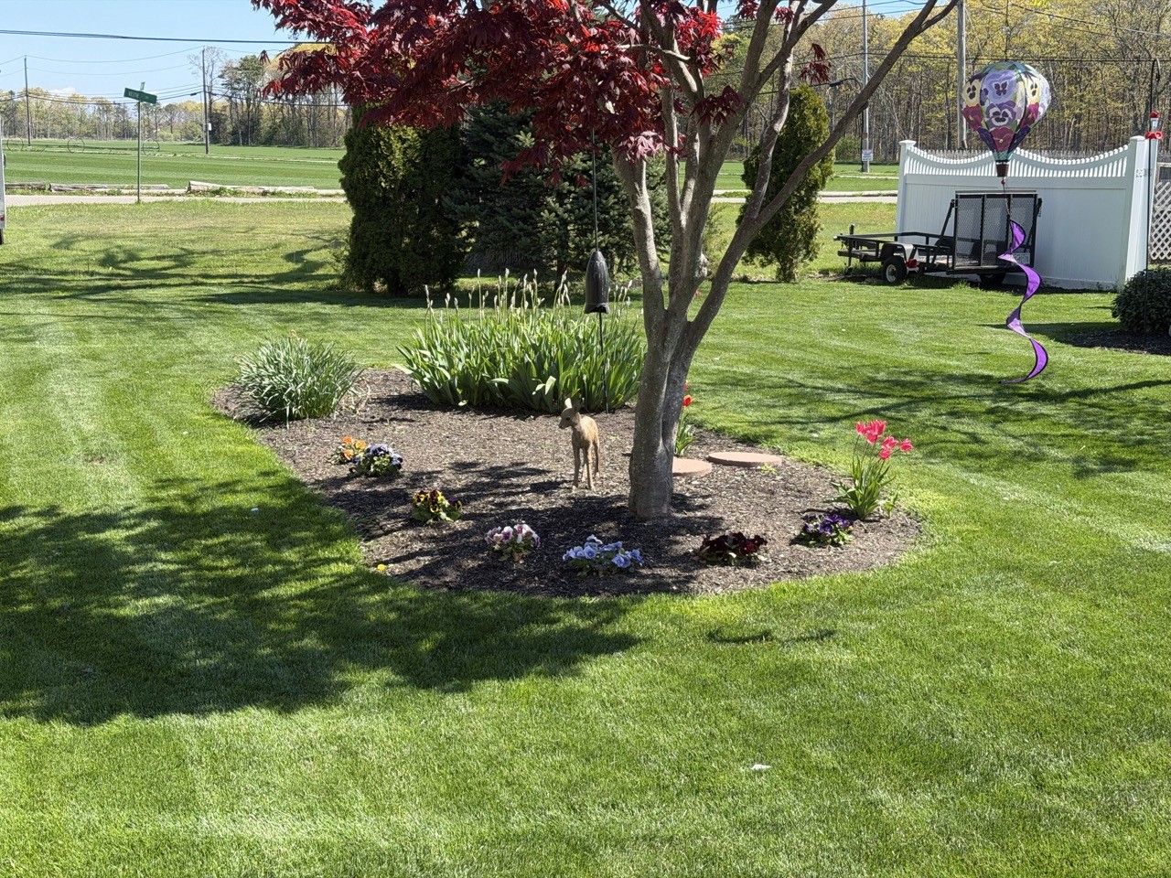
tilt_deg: -10.2
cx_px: 586
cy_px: 439
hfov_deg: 39.7
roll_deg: -0.3
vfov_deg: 30.3
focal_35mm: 48
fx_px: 1624
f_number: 1.78
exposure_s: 1/1883
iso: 100
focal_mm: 6.76
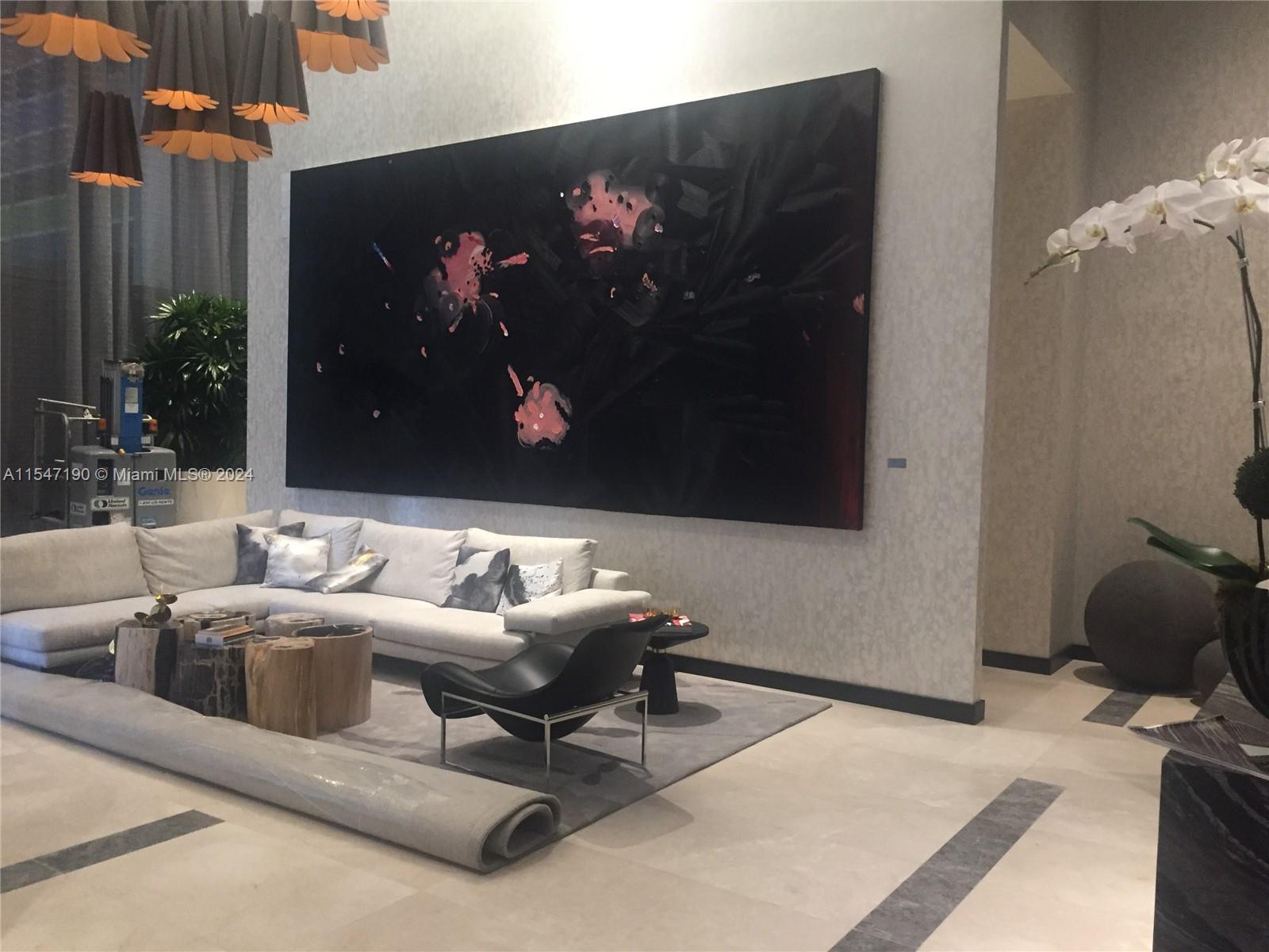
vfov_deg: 48.2
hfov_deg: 61.7
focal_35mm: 29
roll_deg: -1.7
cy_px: 476
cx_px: 634
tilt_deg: -1.2
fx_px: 1063
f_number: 2.2
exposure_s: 1/30
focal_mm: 4.15
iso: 250
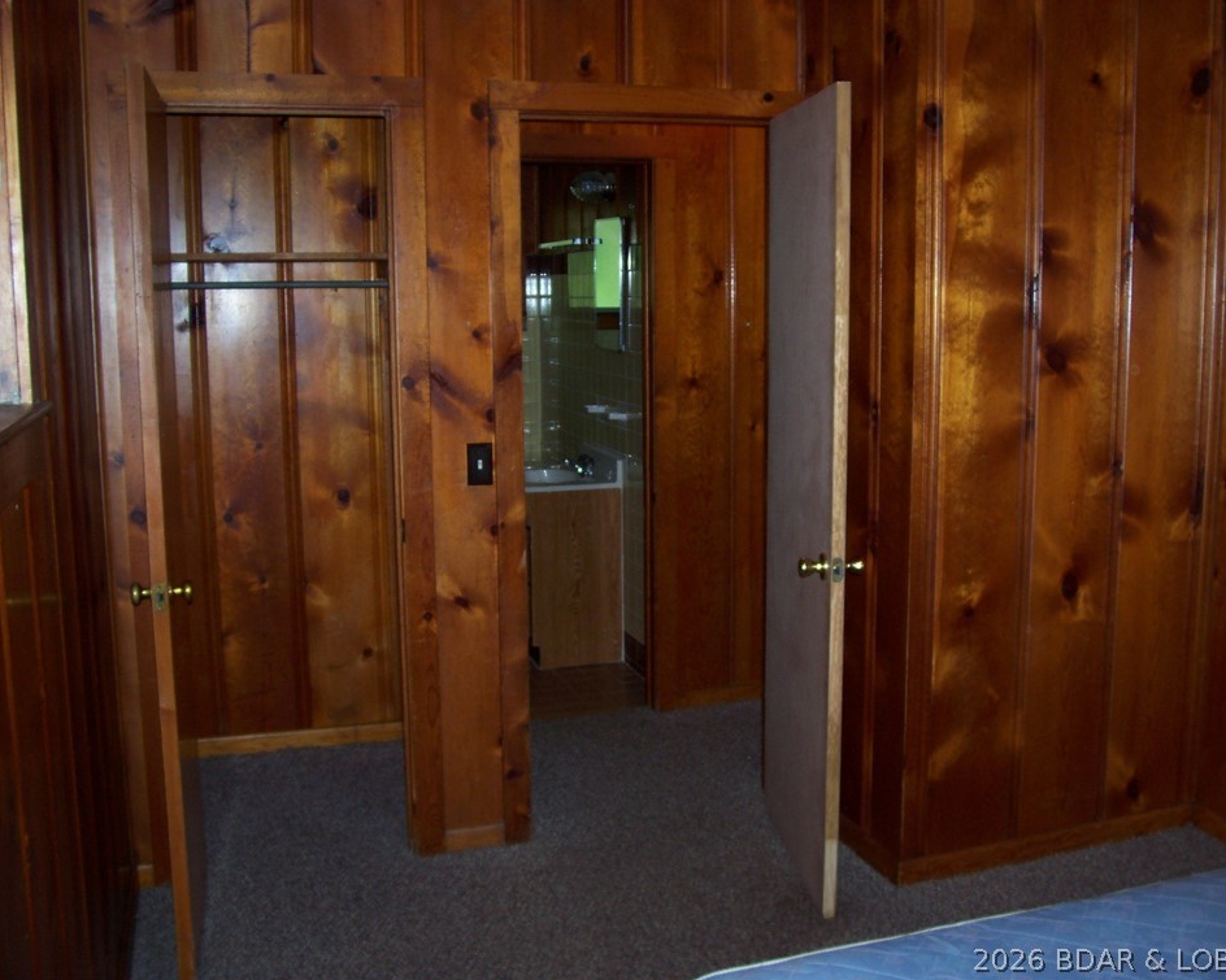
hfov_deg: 50.2
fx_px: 1306
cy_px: 483
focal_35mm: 36
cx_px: 661
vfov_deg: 41.1
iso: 80
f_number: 2.7
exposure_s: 1/64
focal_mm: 5.6
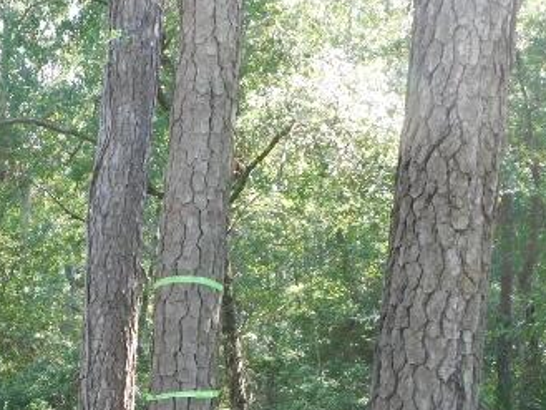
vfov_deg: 20.5
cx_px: 90
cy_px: 383
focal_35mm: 70
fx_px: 1105
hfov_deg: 27.1
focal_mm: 6.3
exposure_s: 1/50
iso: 125
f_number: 3.5
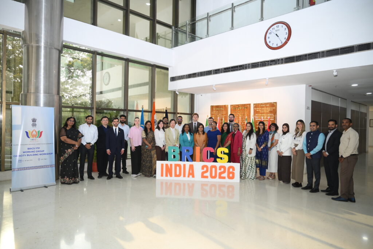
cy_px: 124
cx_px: 186
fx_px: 249
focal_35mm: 24
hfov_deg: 73.7
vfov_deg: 53.1
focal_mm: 24
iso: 1250
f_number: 4
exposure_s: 1/125
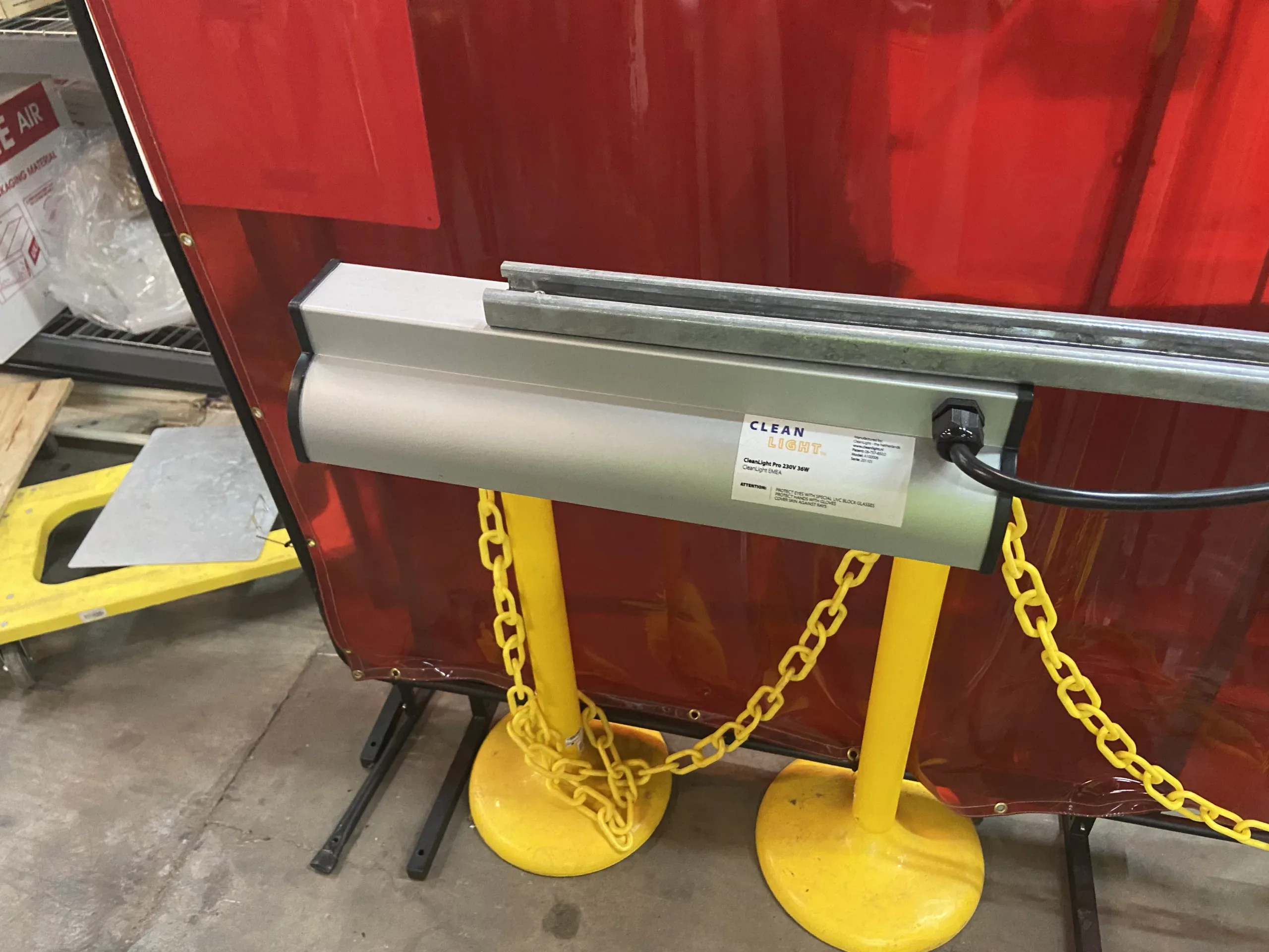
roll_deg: +3.7
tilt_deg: -38.5
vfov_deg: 53.1
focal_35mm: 26
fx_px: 953
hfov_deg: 67.3
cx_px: 634
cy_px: 476
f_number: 1.8
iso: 640
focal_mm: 4.25
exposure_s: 1/40
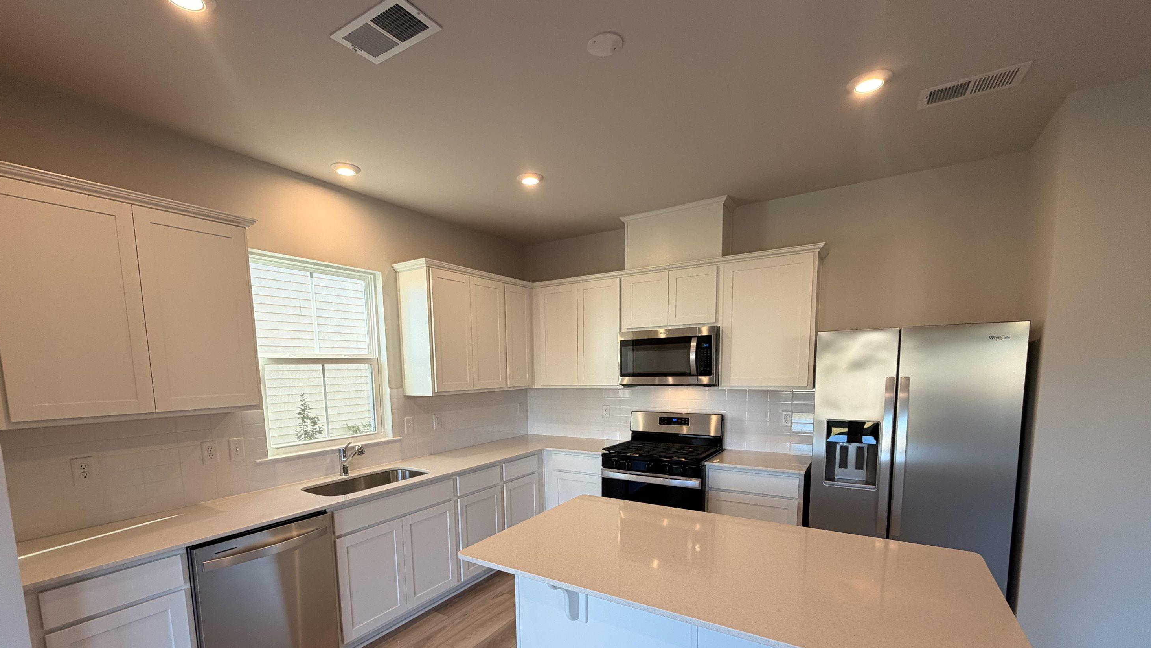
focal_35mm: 16
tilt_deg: -7.4
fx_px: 488
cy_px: 428
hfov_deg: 99.3
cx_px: 548
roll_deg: +1.2
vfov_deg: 65.5
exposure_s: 1/120
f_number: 2.2
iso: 100
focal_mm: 2.22
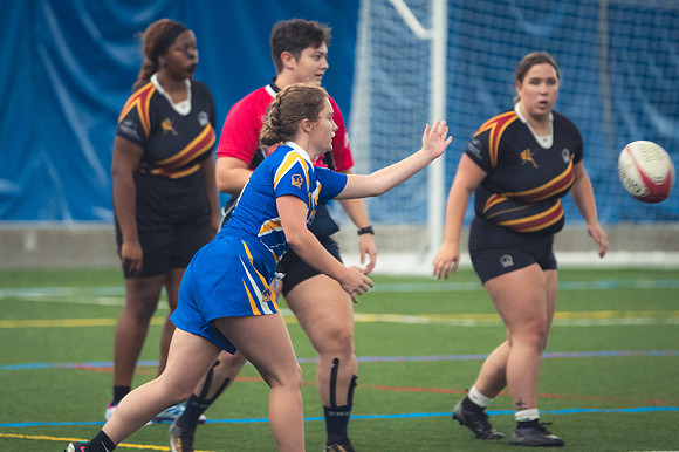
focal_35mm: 366
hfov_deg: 5.6
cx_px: 265
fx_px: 6899
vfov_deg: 3.8
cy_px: 176
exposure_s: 1/320
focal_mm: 200
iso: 2800
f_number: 2.8
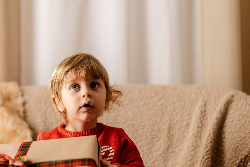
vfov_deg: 20.9
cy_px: 103
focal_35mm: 65
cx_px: 90
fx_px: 452
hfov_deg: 30.8
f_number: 2
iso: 500
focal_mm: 50
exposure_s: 1/400
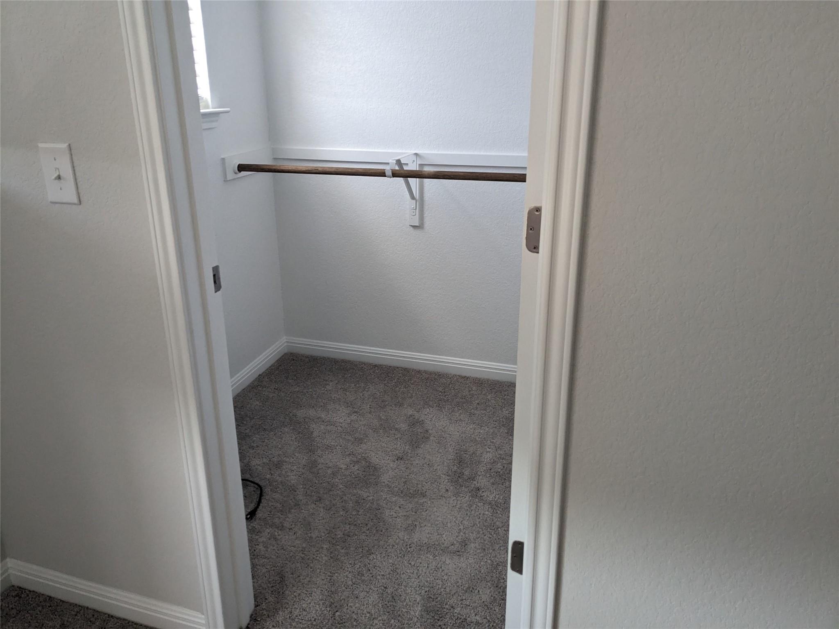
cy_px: 314
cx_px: 420
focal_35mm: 27
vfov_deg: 51.4
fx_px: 654
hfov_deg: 65.3
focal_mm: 4.38
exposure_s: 1/99.9
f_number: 1.73
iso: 198
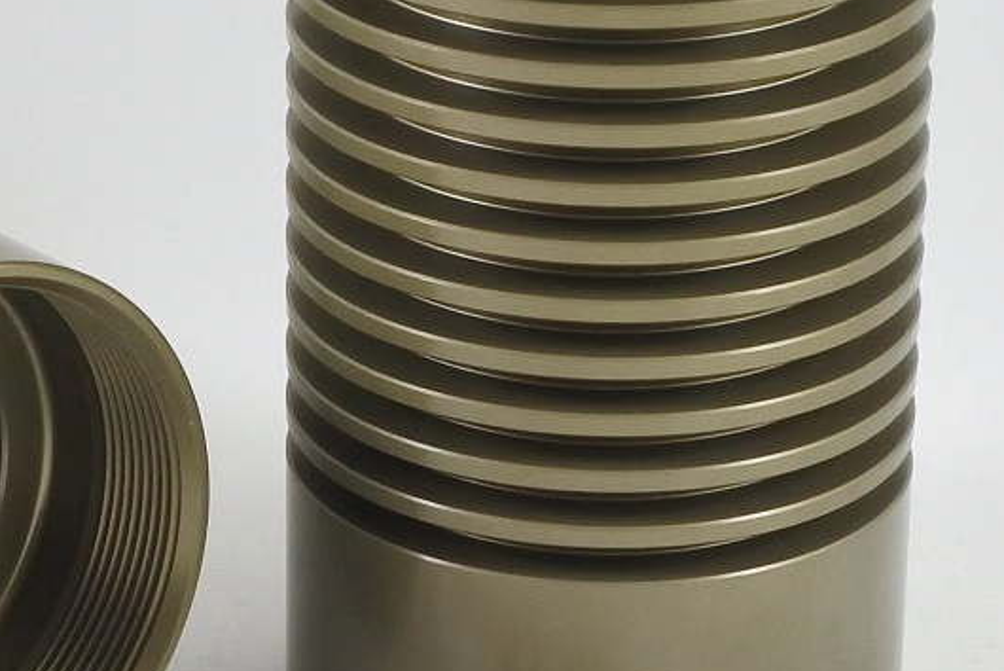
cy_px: 87
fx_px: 3209
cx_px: 91
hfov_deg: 17.5
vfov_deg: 11.9
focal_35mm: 115
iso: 450
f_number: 4
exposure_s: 1/125
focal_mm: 12.8
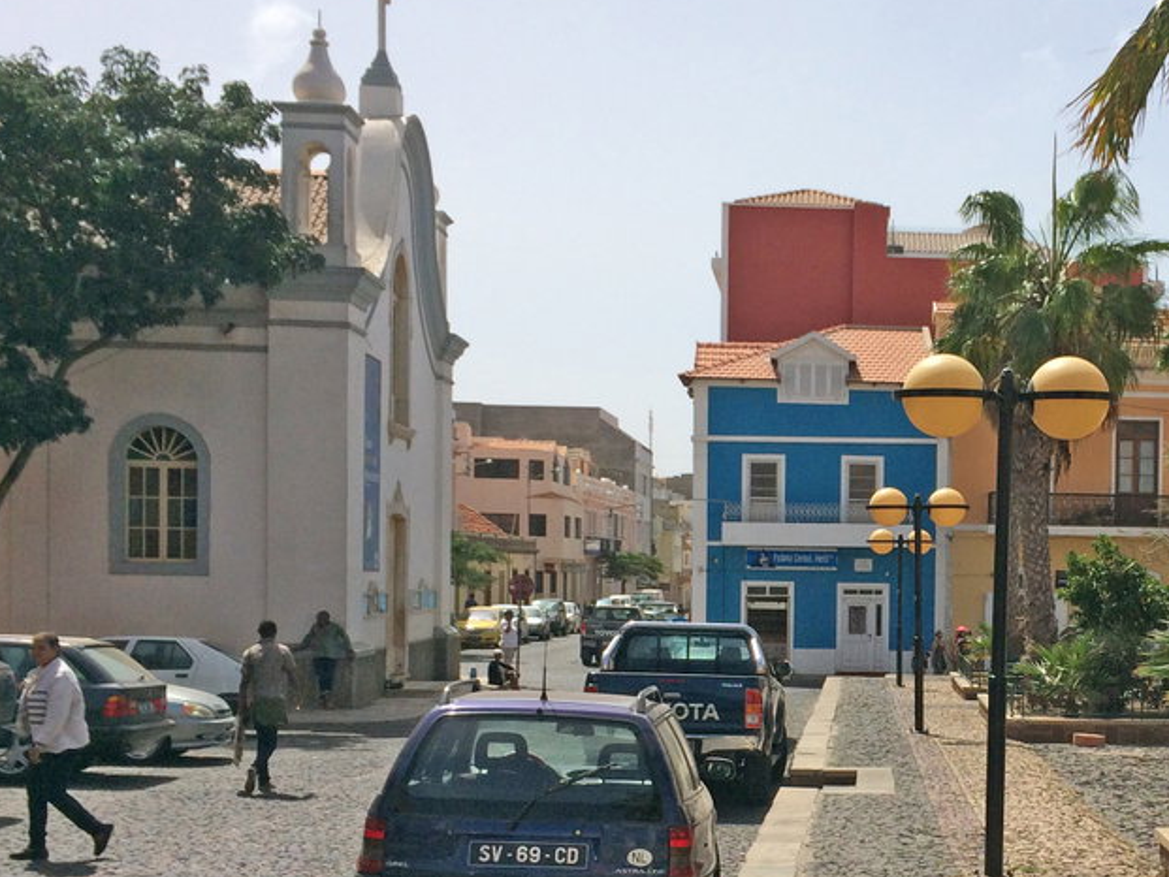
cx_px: 973
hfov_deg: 33.1
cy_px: 608
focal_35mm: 56
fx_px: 1892
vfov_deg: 25.9
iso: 32
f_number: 2.2
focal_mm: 4.15
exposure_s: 1/3731
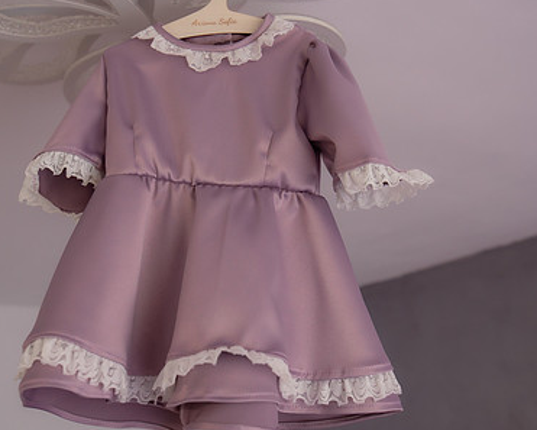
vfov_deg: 34.1
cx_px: 252
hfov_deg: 42.0
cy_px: 192
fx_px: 699
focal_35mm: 44
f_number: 4
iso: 640
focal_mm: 30
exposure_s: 1/200
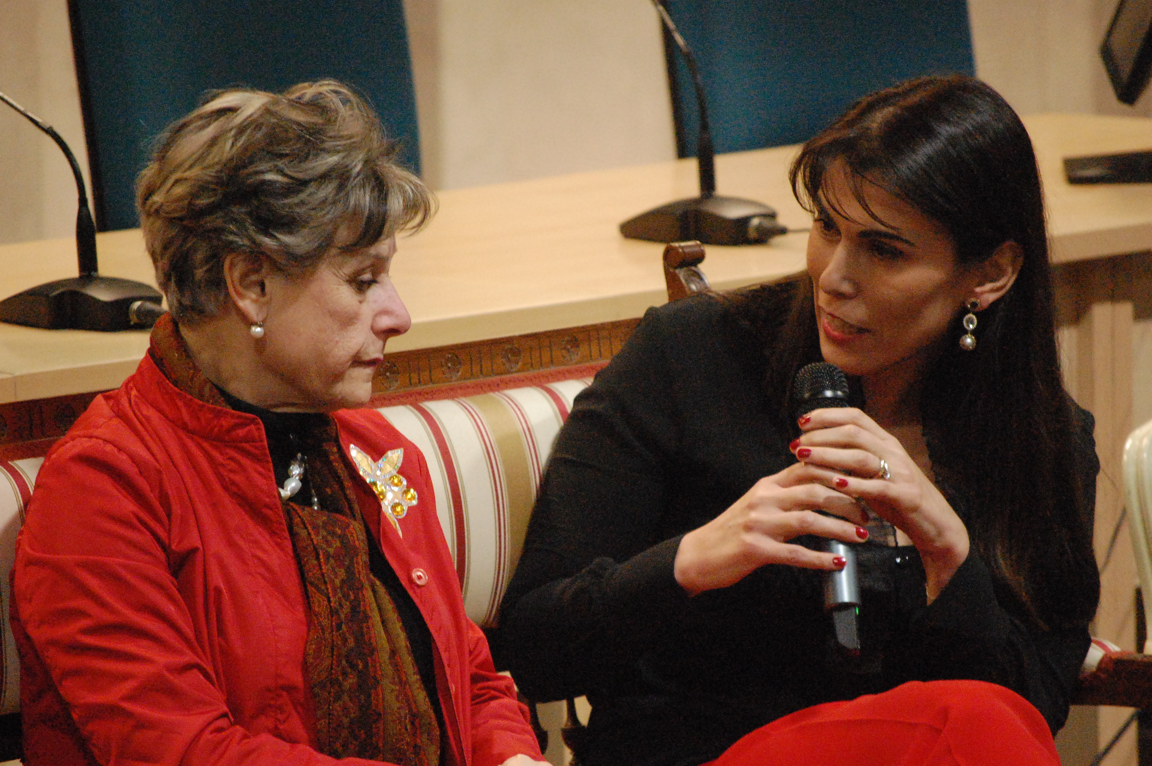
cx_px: 576
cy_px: 383
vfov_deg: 4.6
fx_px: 9591
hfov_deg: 6.9
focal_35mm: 300
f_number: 5.6
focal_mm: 200
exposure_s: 1/60
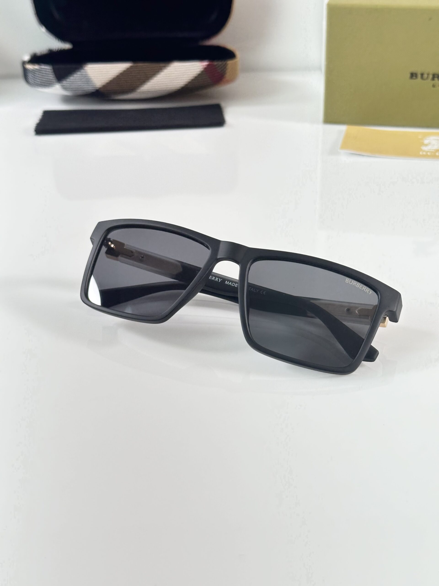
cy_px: 293
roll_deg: +2.2
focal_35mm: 48
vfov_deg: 39.7
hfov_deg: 30.3
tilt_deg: -29.3
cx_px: 220
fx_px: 812
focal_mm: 6.86
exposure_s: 1/50
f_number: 1.78
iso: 40
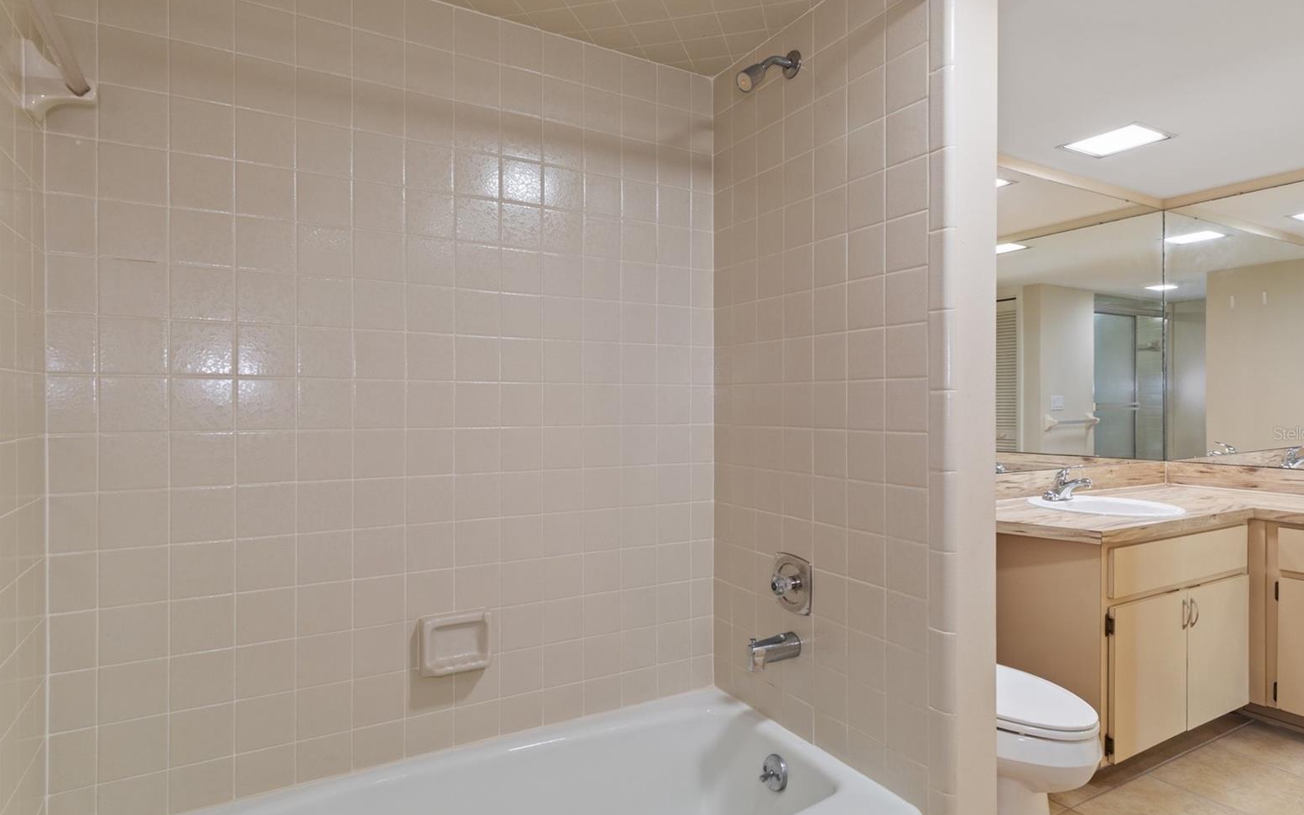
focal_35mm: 19
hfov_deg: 88.0
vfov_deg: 62.1
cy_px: 433
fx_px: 675
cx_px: 674
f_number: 8
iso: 320
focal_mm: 12
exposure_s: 3
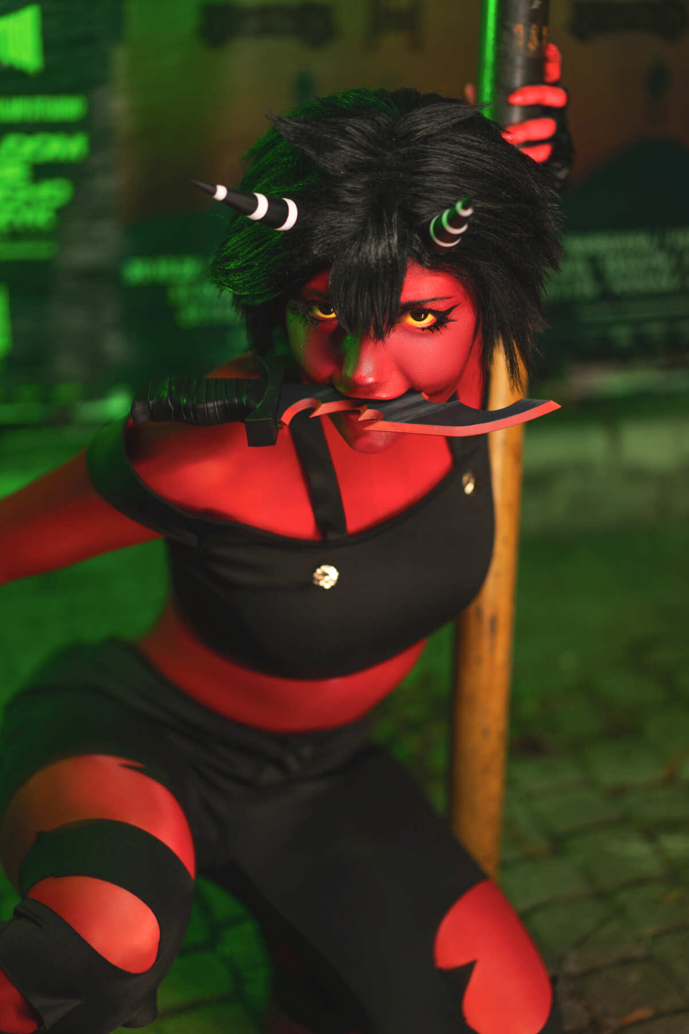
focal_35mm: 55
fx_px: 1579
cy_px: 517
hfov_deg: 24.6
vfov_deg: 36.2
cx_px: 344
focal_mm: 55
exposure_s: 1/60
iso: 400
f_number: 1.8
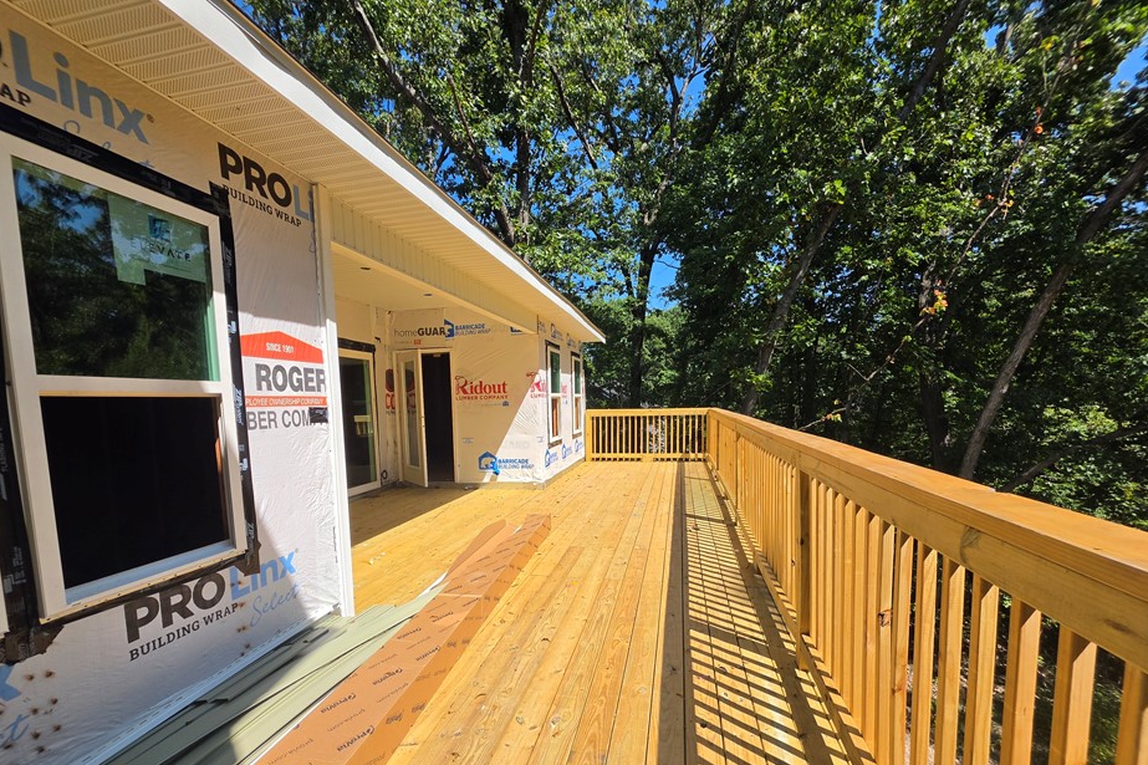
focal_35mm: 15
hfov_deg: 100.4
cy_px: 458
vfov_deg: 76.5
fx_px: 478
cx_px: 565
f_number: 1.9
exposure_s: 1/1601
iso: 32
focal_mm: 2.2
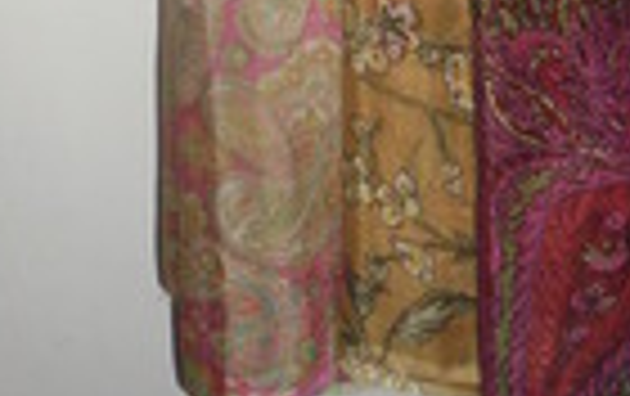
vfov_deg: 11.5
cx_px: 655
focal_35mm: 102
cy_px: -405
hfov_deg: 19.7
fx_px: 1754
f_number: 3.5
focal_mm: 4.9
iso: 80
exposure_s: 1/45
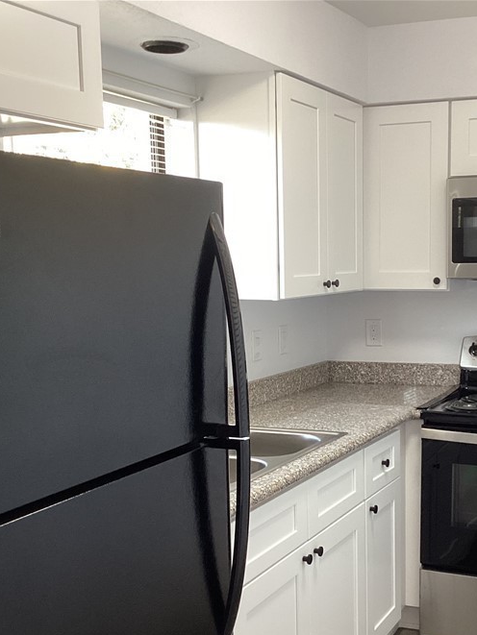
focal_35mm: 48
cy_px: 368
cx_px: 364
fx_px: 882
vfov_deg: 39.5
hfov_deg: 29.7
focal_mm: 3.3
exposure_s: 1/60
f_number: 2.4
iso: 100
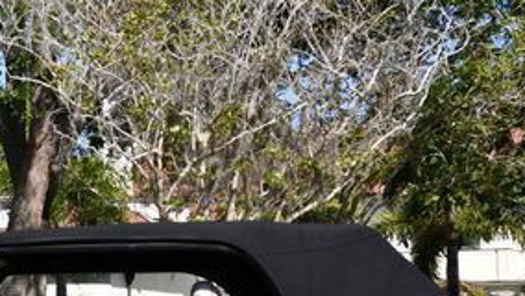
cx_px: 50
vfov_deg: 9.8
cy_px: 294
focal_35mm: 123
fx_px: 1713
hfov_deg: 17.2
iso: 110
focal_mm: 26
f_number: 8
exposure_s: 1/250
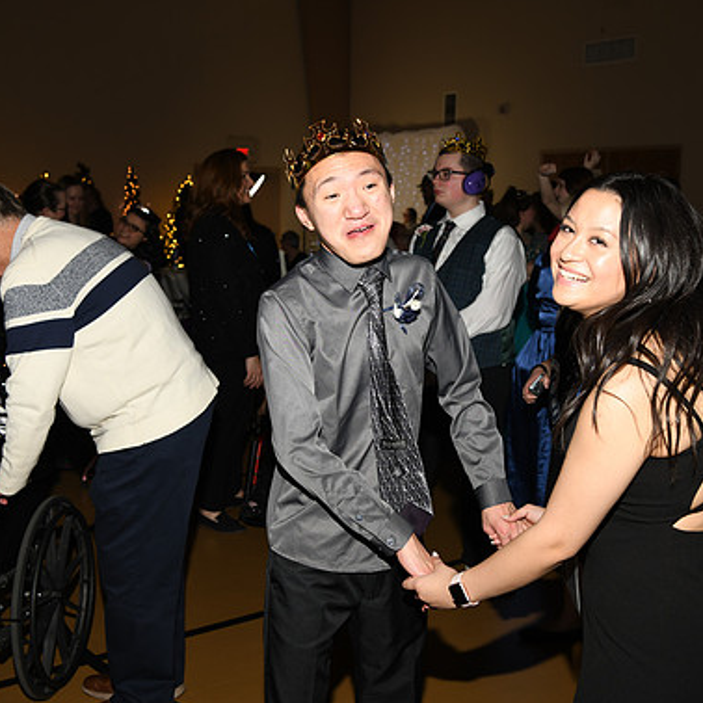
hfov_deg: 36.1
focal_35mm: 47
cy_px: 354
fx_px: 1080
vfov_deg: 36.1
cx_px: 366
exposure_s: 1/60
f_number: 5.6
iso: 400
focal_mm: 36
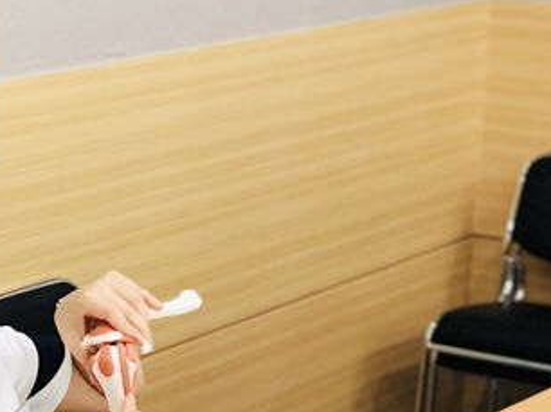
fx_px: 2163
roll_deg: -0.8
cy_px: 365
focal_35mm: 136
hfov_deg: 14.4
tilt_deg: -15.3
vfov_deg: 10.8
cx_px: 40
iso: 125
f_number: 2.4
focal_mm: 6
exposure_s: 1/24
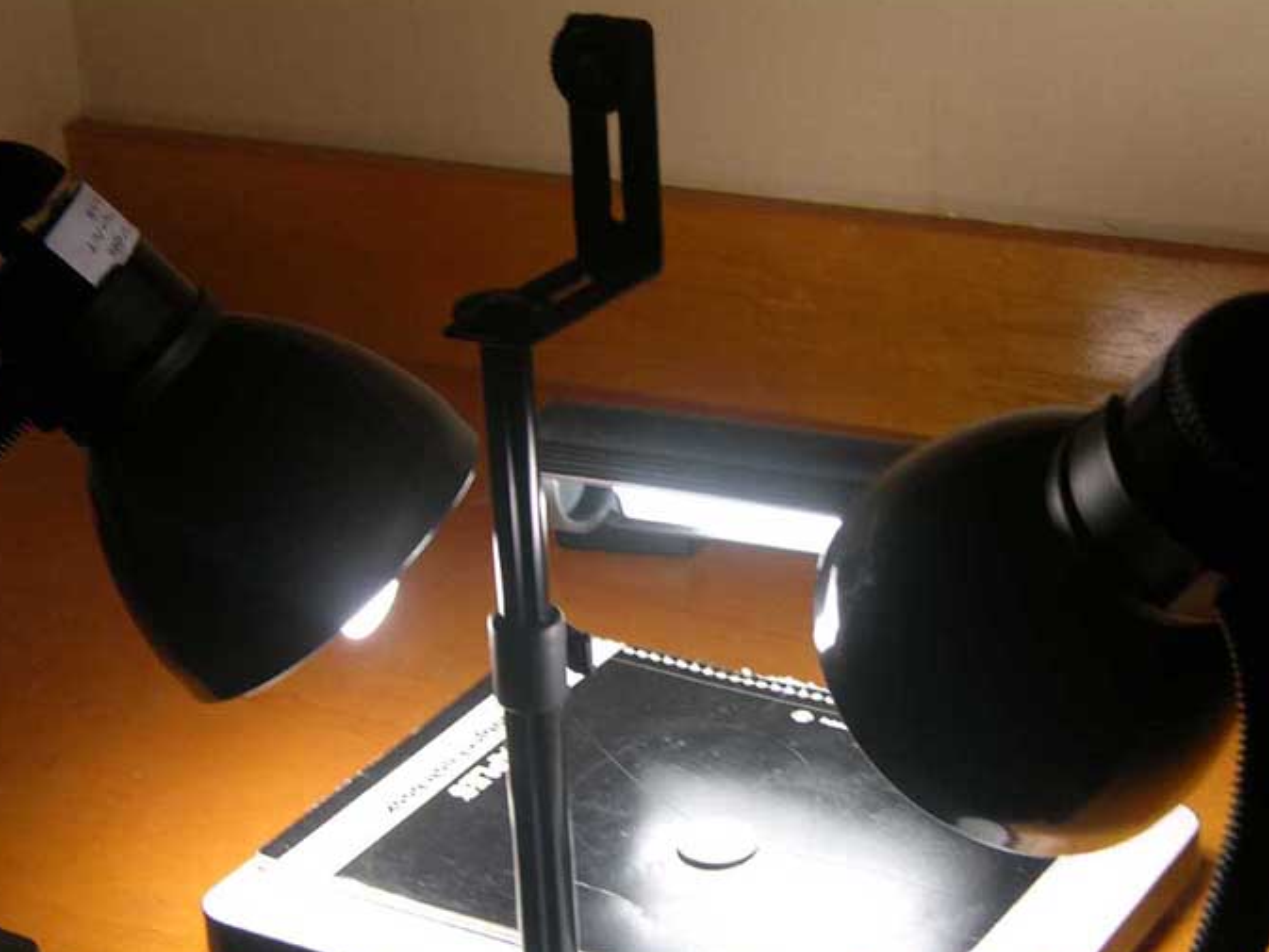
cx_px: 635
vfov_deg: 16.8
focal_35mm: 88
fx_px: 3227
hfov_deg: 22.3
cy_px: 545
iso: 50
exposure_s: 1/37.5
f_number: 3.8
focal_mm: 18.8
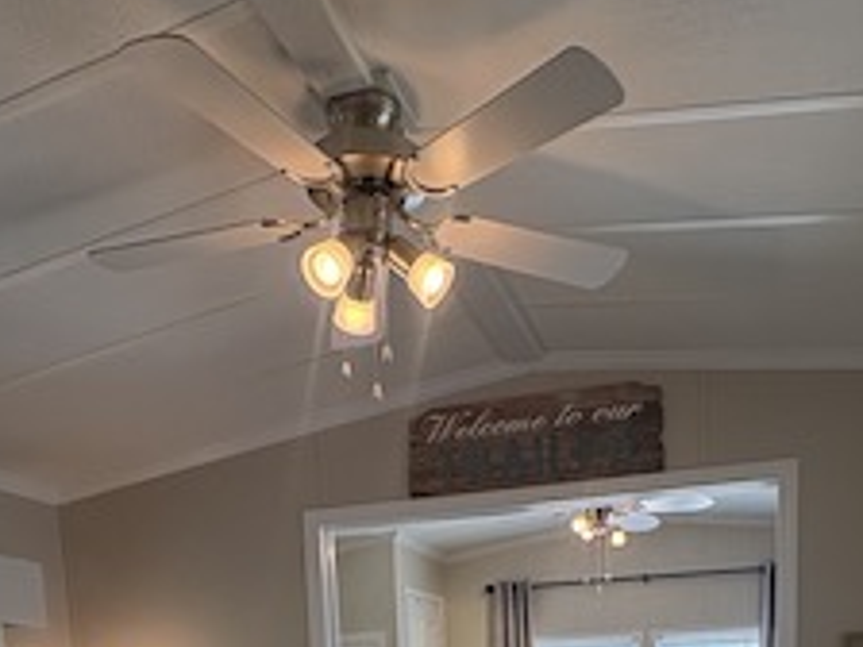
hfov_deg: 46.8
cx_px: 451
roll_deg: +2.9
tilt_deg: -7.4
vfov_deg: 28.7
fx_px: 997
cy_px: 863
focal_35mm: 40
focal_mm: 2.22
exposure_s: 1/120
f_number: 2.2
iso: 100
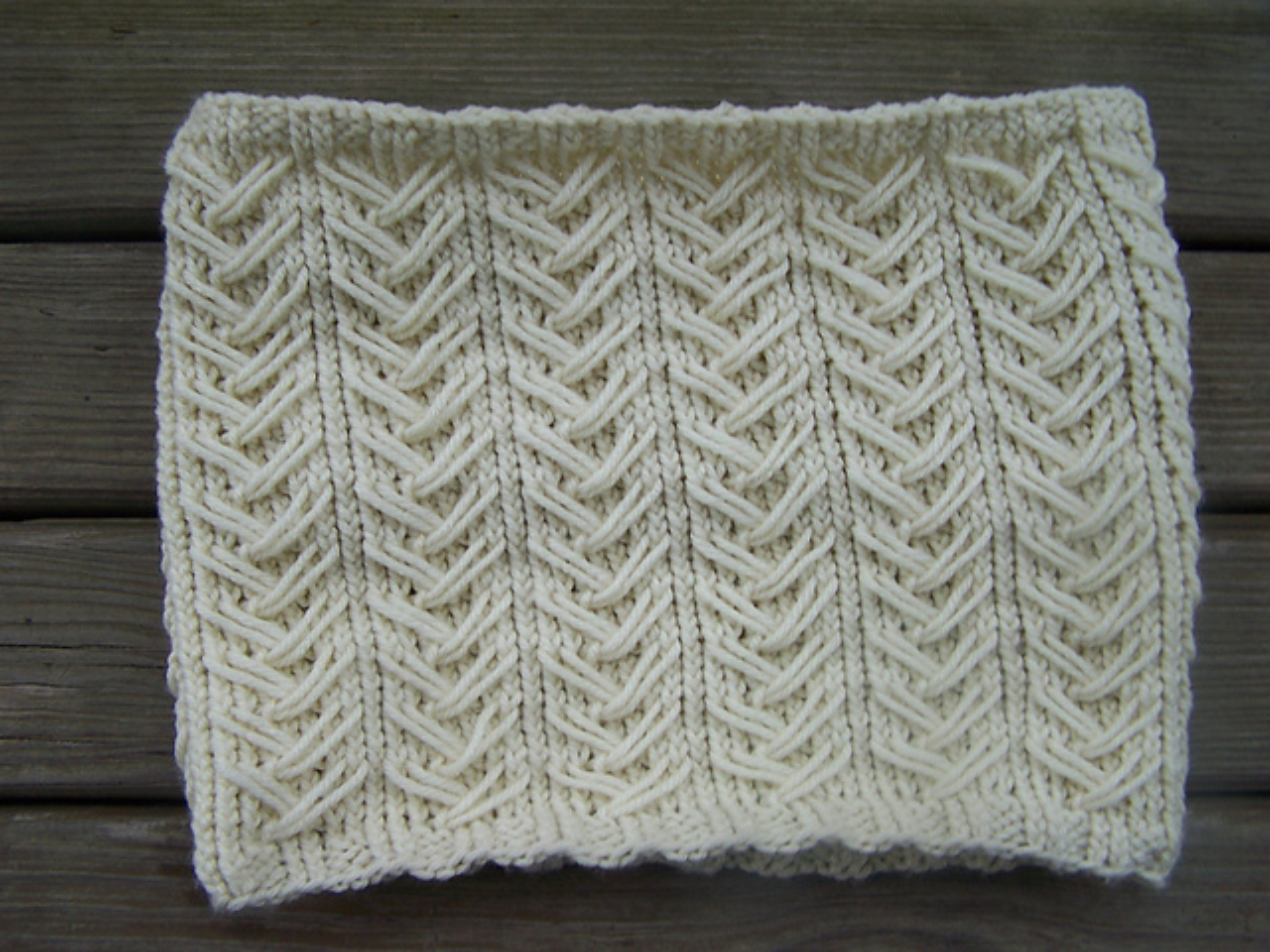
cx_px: 635
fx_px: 1394
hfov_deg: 49.0
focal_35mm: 38
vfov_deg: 37.7
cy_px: 476
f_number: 2.8
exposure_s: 1/90
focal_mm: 6.3
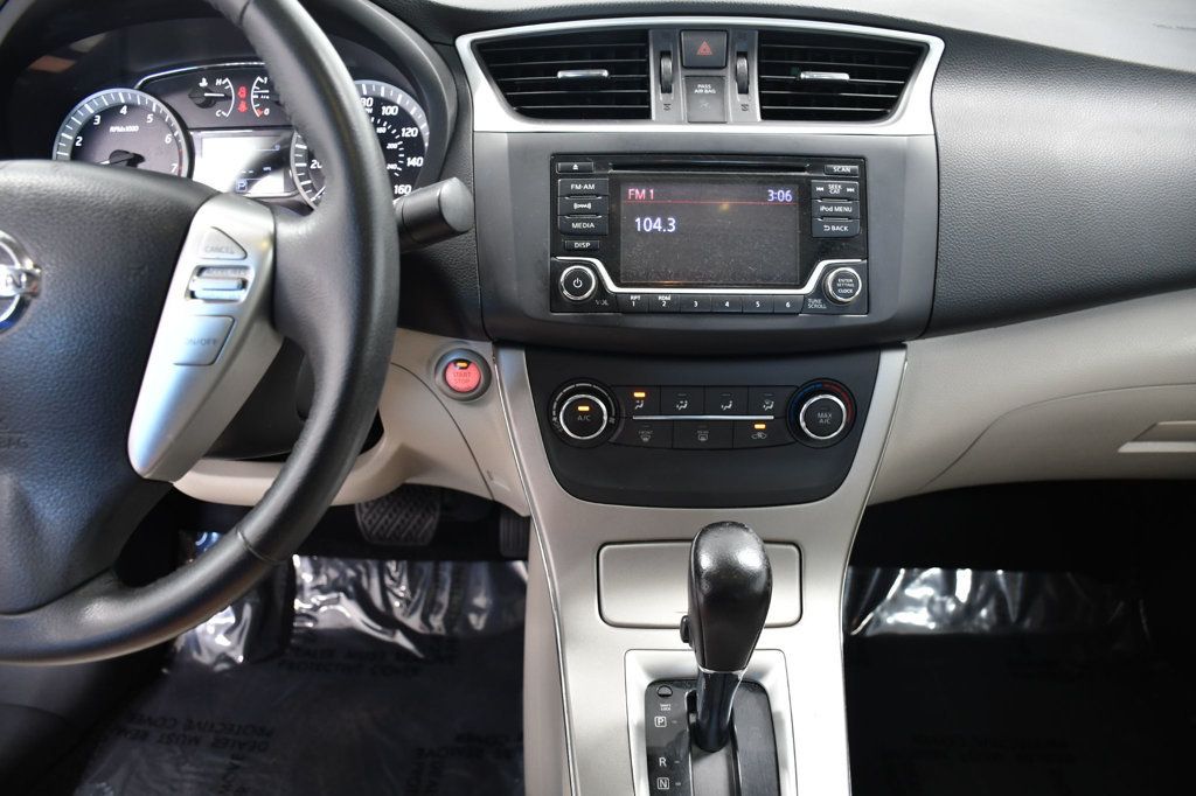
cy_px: 398
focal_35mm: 27
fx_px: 897
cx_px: 598
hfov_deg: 67.4
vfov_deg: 47.9
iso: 400
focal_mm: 18
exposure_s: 1/30
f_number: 3.5
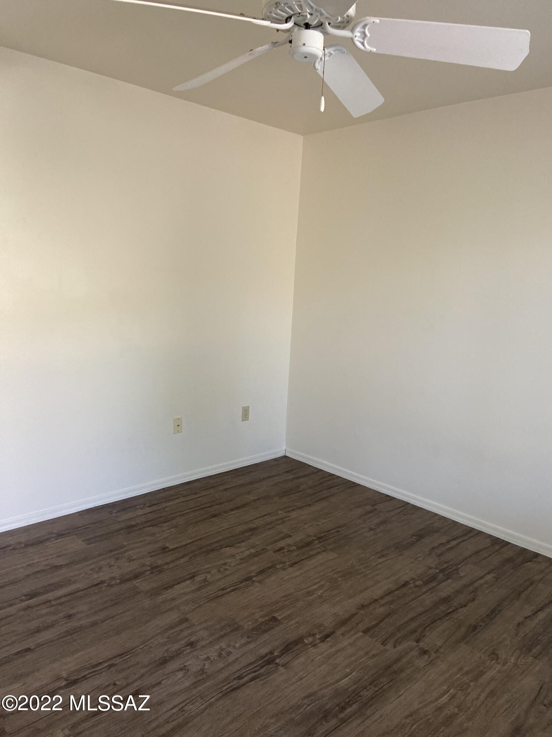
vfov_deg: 67.3
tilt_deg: -10.9
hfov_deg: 53.1
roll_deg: -2.5
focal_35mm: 26
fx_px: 553
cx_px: 276
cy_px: 368
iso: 160
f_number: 1.8
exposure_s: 1/60
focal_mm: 4.25
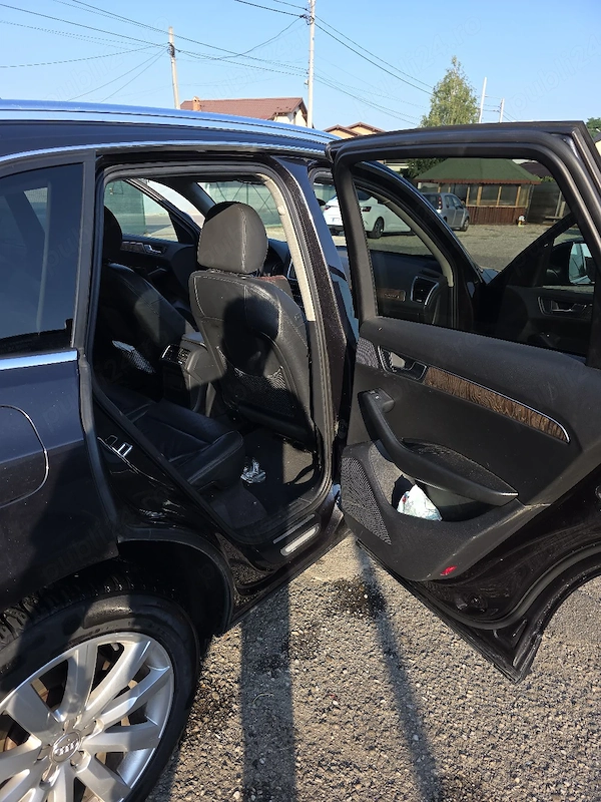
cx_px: 300
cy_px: 401
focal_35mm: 23
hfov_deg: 58.9
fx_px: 532
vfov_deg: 73.9
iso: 12
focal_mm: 6.3
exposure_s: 1/217
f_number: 1.7
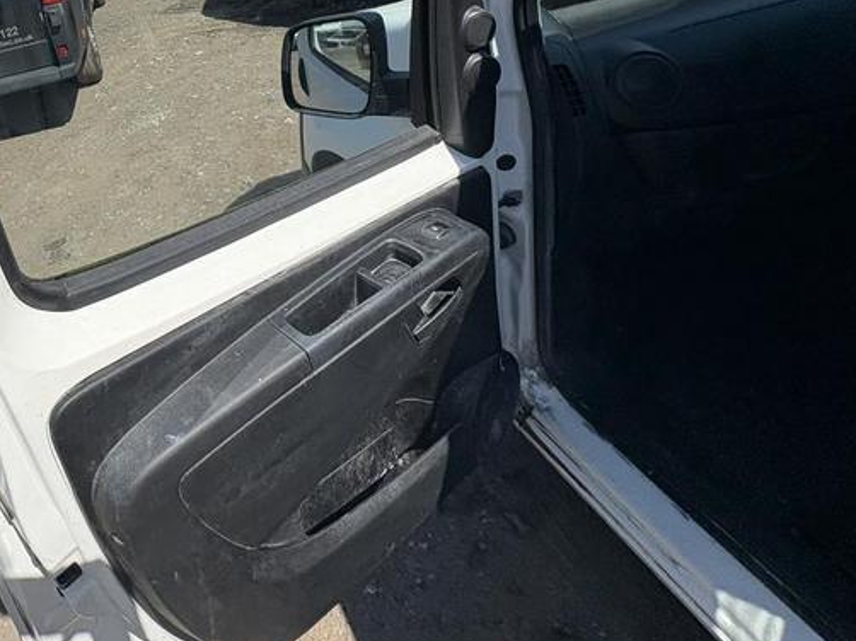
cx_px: 123
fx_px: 618
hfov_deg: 61.1
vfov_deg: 50.1
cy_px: 92
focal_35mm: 25
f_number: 2.2
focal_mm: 2.22
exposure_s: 1/1395
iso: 40
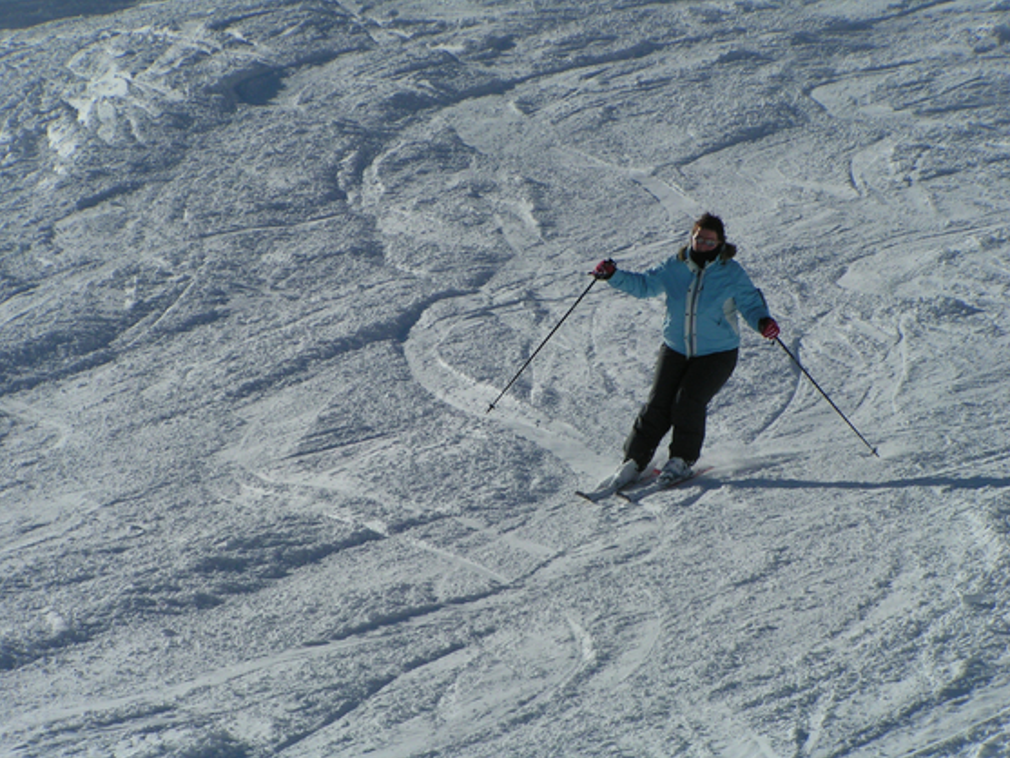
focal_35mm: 173
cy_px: 379
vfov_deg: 8.6
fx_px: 5049
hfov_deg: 11.4
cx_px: 504
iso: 50
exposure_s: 1/800
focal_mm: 26.3
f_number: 8
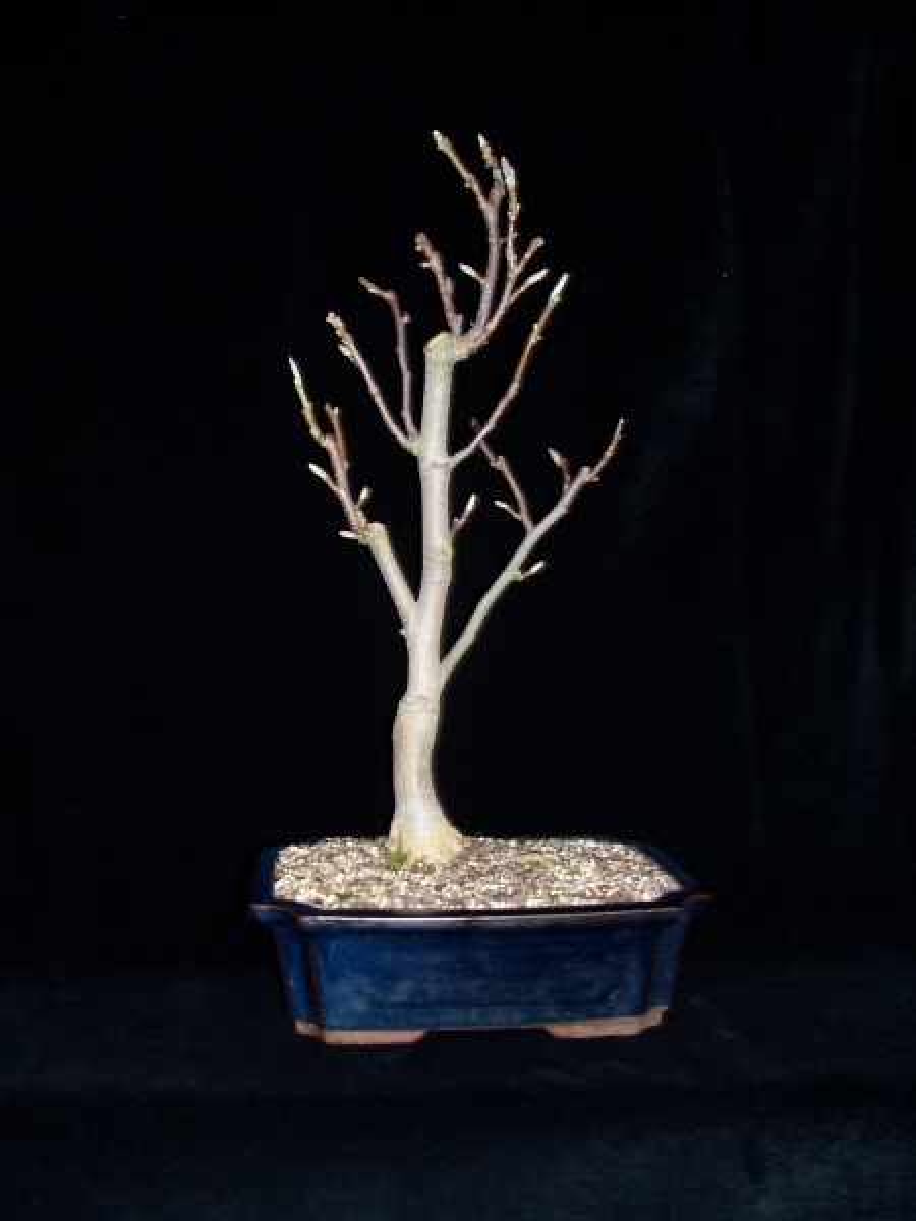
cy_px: 610
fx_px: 1200
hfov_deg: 41.8
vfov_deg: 54.0
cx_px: 458
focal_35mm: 34
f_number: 2.7
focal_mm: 5.6
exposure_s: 1/60
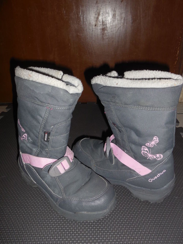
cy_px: 122
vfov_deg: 67.3
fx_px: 183
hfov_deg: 53.1
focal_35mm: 26
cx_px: 92
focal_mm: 4.6
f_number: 3.5
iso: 125
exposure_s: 1/25
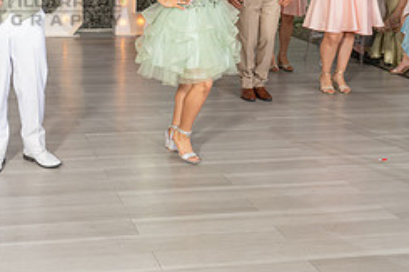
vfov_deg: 19.8
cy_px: 61
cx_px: 90
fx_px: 772
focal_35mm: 68
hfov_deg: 29.1
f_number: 3.5
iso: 500
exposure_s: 1/160
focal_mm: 24
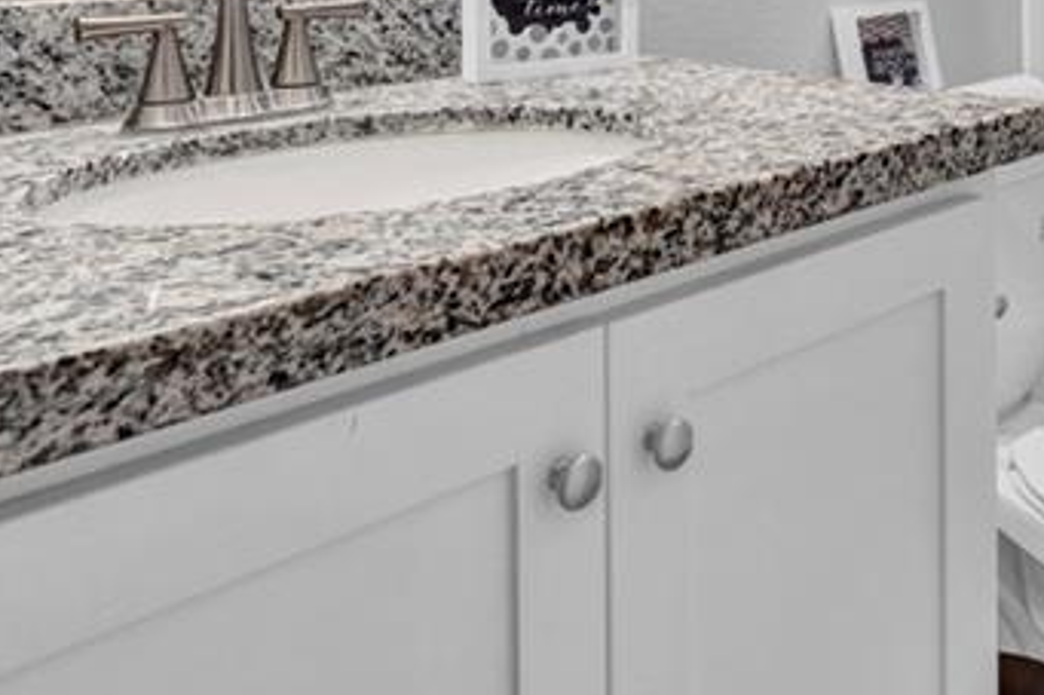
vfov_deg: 28.1
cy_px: -122
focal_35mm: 42
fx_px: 1217
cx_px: 903
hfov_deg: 43.2
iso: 100
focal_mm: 14
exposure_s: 1
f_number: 8
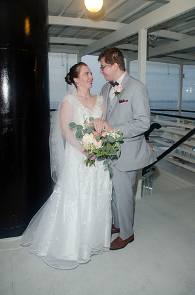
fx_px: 220
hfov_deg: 47.7
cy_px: 148
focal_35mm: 27
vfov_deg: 67.5
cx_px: 98
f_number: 5.6
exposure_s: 1/60
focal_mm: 18
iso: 400
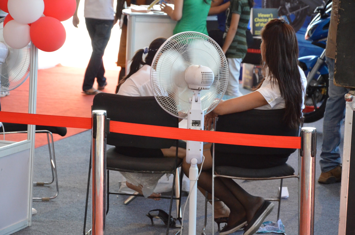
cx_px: 178
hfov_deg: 16.1
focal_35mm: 128
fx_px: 1255
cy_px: 118
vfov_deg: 10.7
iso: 4000
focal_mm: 85
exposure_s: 1/400
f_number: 7.1
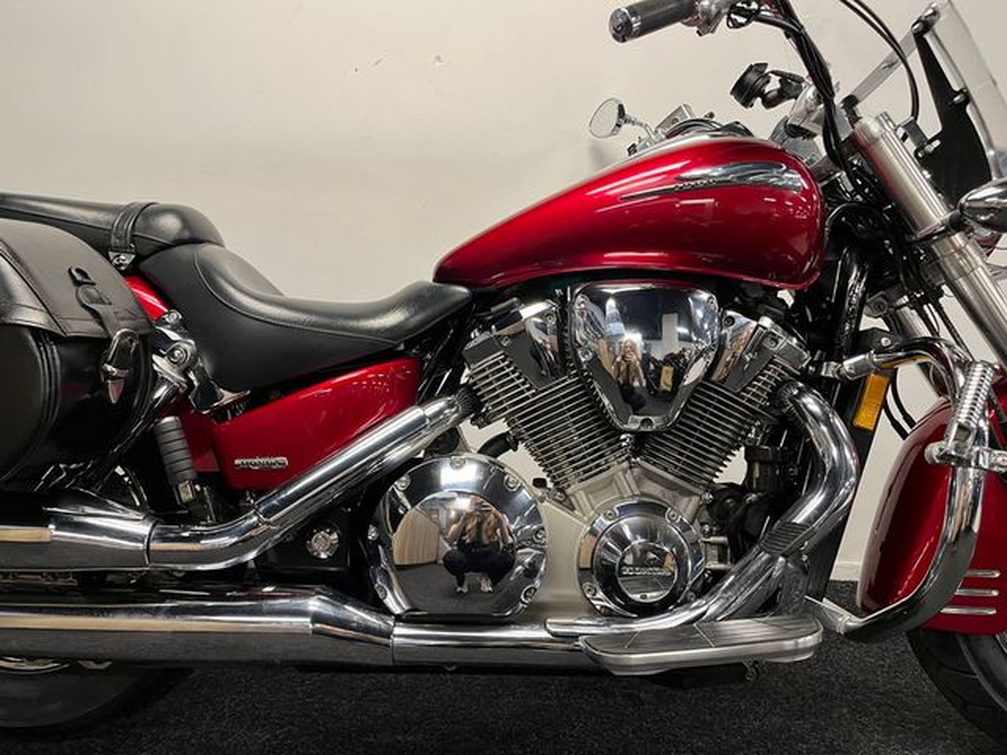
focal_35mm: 26
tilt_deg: -6.3
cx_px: 504
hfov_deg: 67.3
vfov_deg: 53.1
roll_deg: -0.7
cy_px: 378
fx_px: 756
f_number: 1.6
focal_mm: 5.1
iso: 125
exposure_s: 1/50
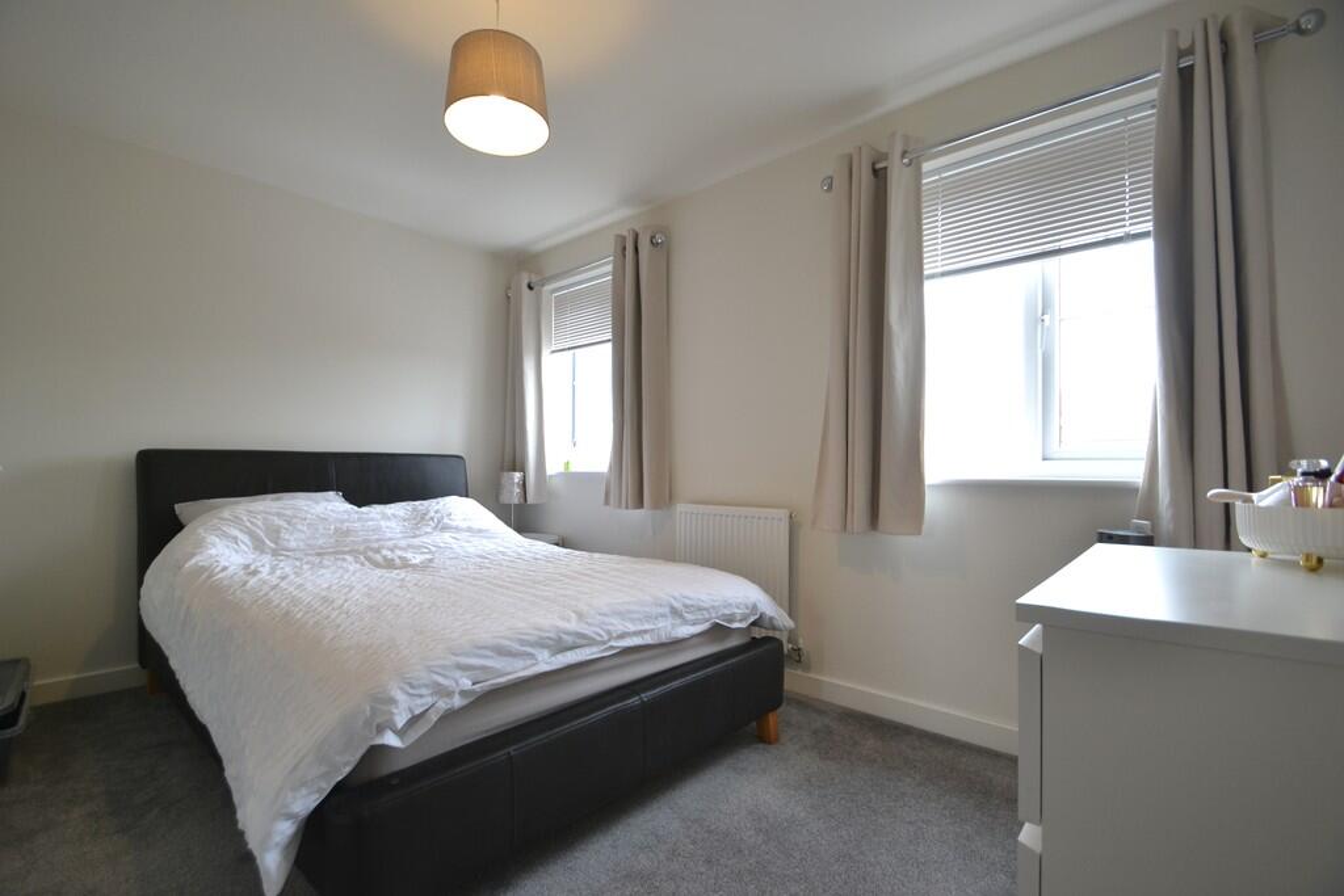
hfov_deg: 100.4
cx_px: 672
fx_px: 560
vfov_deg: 77.3
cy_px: 448
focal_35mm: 15
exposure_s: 1/80
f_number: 4.5
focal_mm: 10
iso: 400
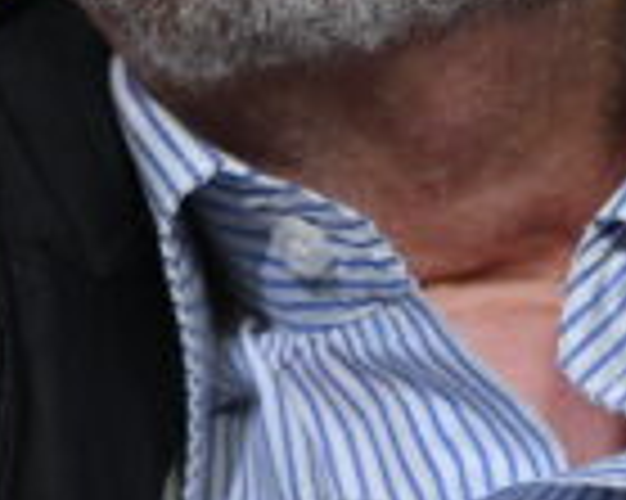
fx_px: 18551
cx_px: 446
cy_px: -327
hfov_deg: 1.9
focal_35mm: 1002
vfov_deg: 1.5
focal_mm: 145
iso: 2500
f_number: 3.5
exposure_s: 1/200
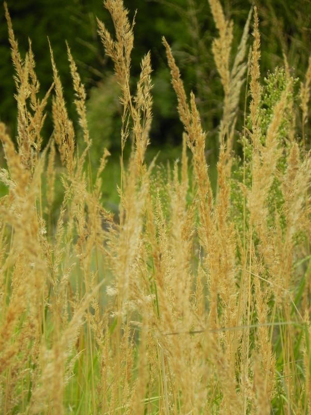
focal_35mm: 337
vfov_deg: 5.9
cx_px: 156
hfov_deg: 4.4
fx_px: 4037
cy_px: 208
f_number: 5
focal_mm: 59.9
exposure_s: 1/320
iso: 160
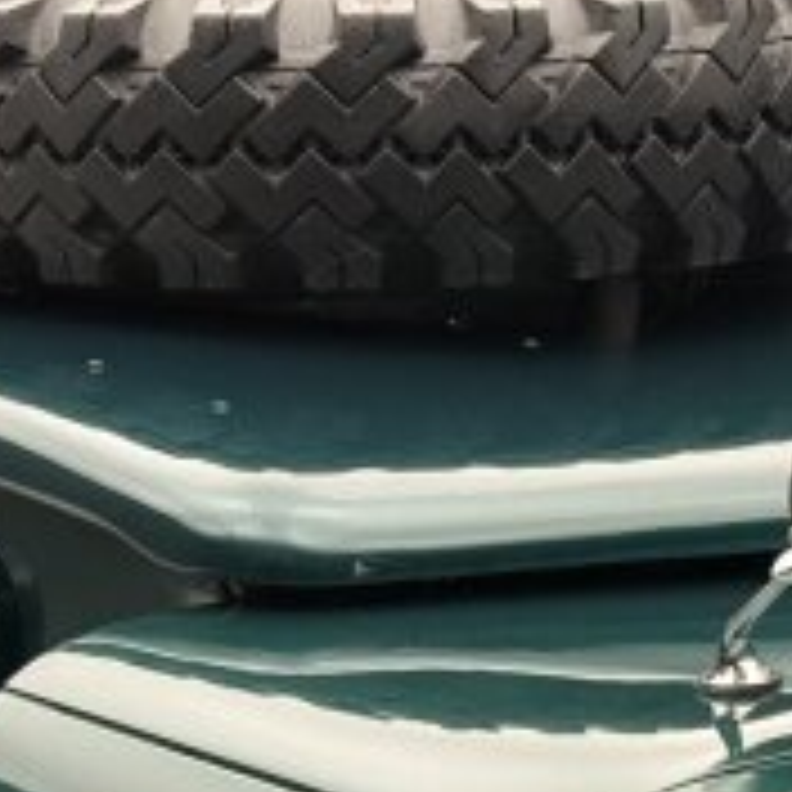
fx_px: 3986
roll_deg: -0.6
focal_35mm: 154
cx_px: 153
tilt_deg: -13.3
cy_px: 864
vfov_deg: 11.2
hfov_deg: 11.3
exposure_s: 1/58
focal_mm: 6.76
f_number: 1.78
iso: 250
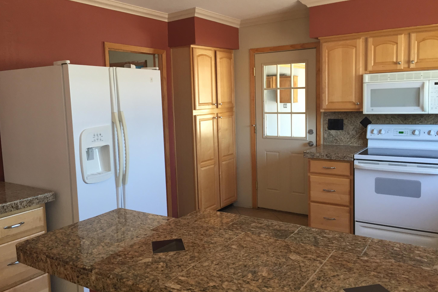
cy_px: 138
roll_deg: +0.3
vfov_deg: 42.3
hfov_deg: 60.3
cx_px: 219
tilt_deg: -7.8
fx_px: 377
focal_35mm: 31
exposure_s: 1/30
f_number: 2.2
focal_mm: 4.15
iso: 40
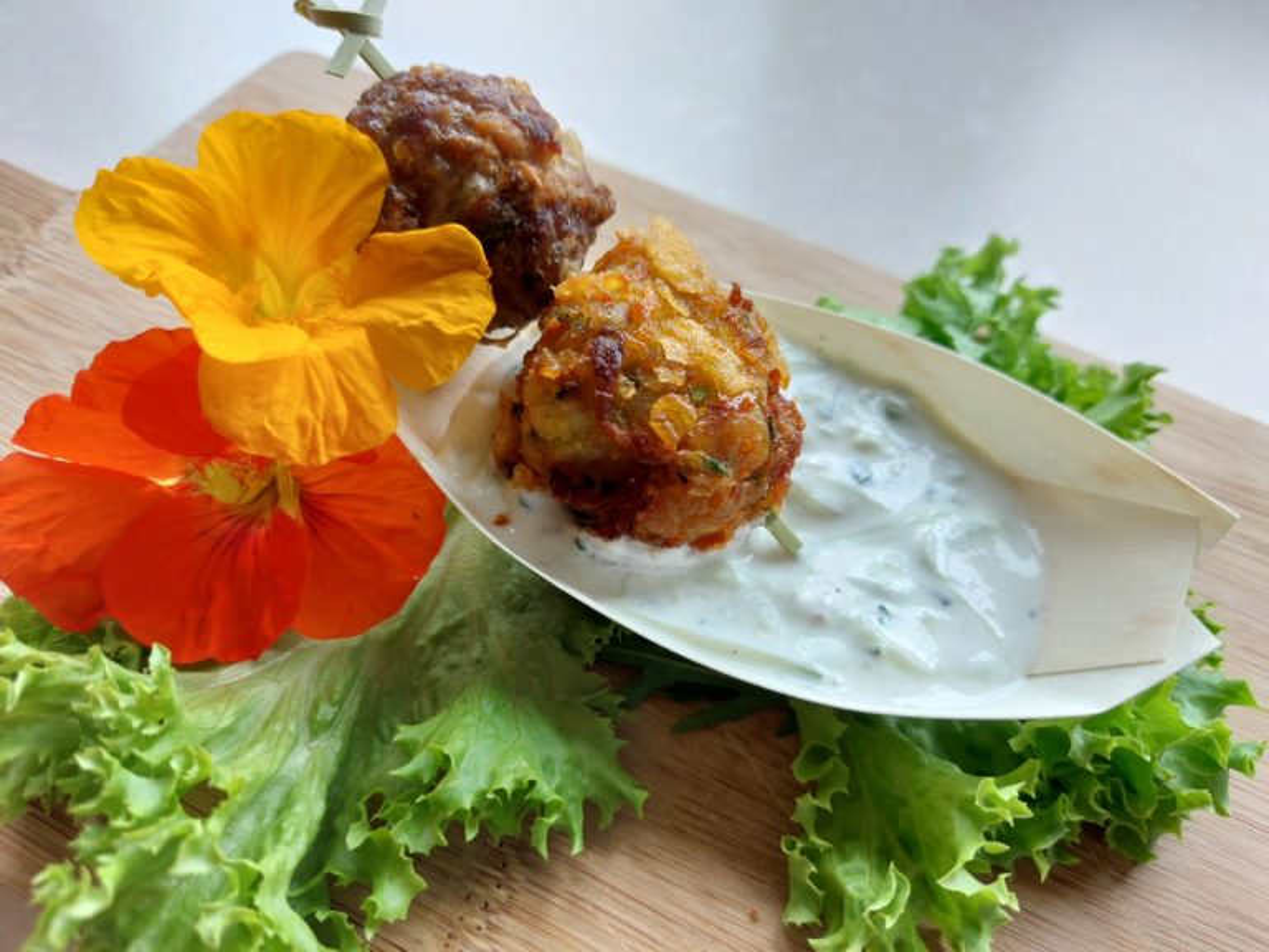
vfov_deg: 54.9
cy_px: 476
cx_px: 634
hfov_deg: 69.4
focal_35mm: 25
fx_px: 916
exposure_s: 1/100
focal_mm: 5.23
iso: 50
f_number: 1.8
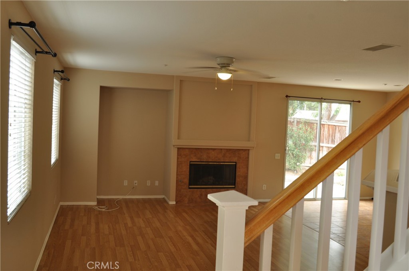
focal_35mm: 33
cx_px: 204
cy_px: 136
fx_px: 374
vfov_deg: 39.9
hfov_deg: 57.3
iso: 200
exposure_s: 1/10
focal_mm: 22
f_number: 8
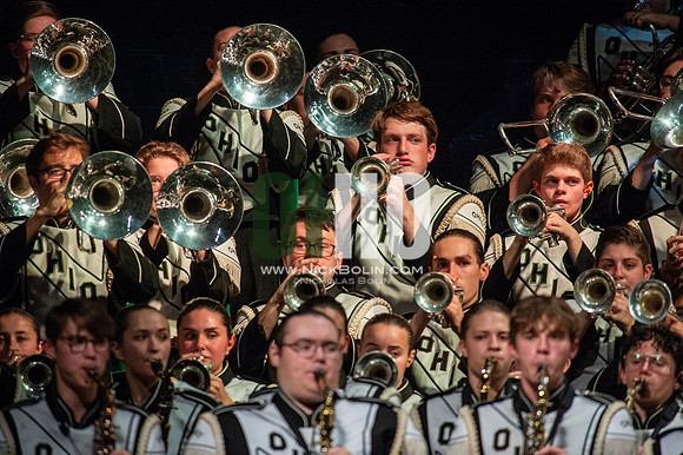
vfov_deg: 2.3
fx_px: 11376
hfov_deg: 3.4
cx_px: 342
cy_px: 228
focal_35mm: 600
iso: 5000
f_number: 5.6
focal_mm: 600
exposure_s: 1/400
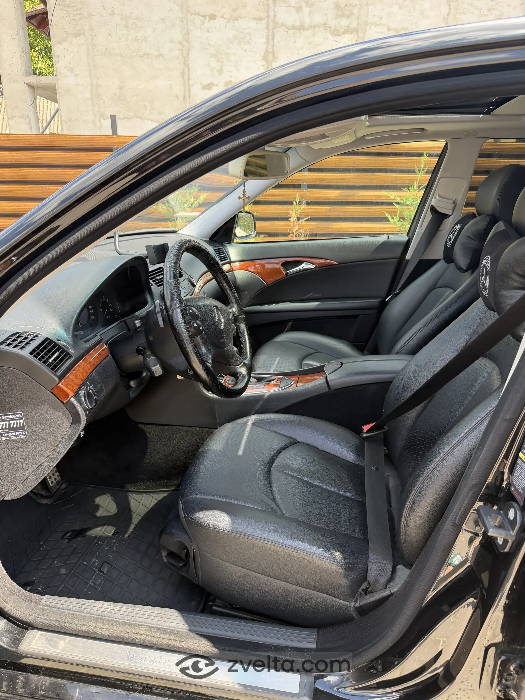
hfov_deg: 56.8
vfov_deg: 71.6
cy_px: 350
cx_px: 262
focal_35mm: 24
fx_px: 485
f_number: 1.78
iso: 100
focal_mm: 6.76
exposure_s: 1/473
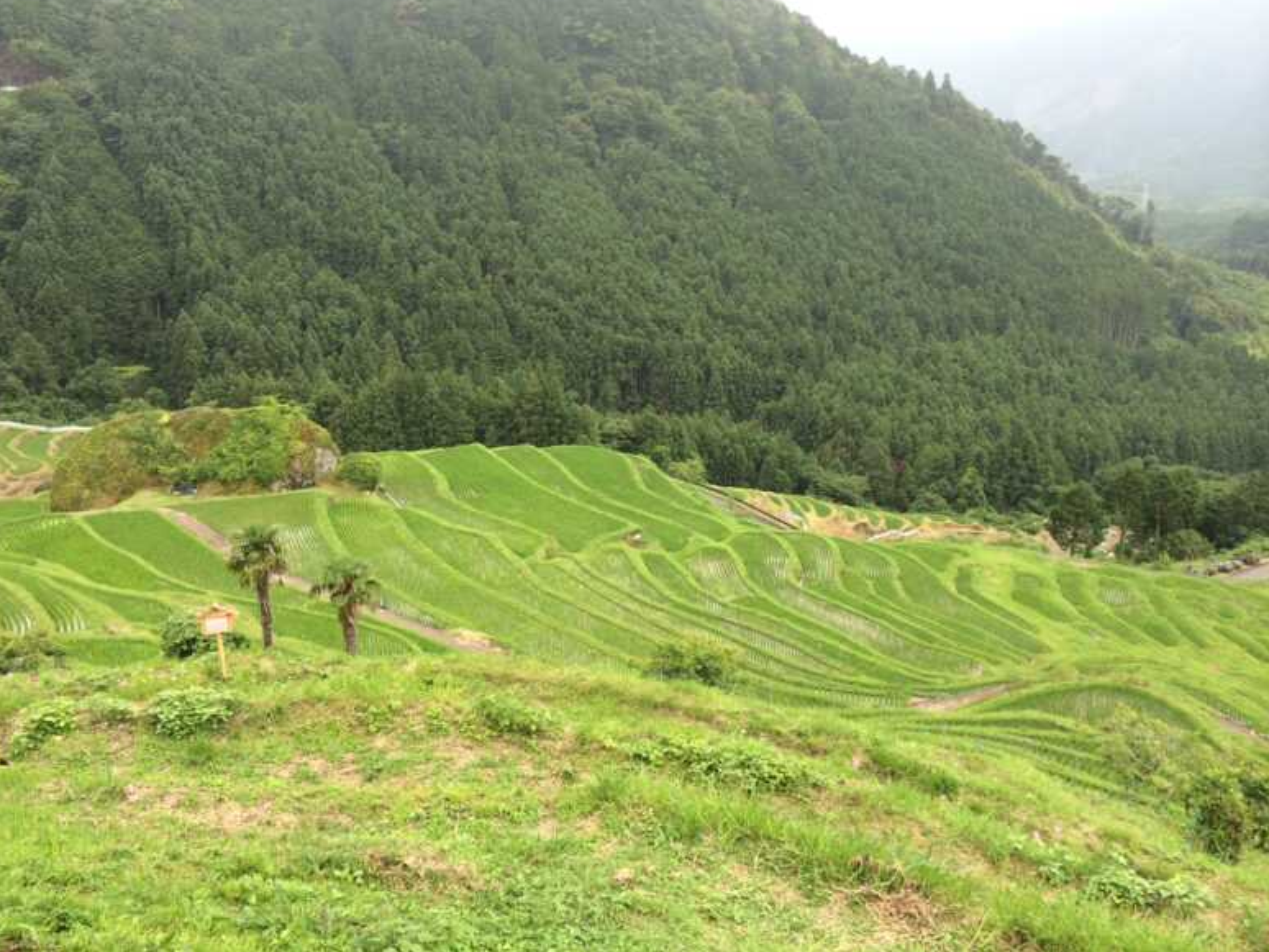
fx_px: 1137
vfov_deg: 45.5
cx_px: 616
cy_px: 465
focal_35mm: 31
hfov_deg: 58.3
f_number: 2.2
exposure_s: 1/203
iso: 32
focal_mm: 4.12
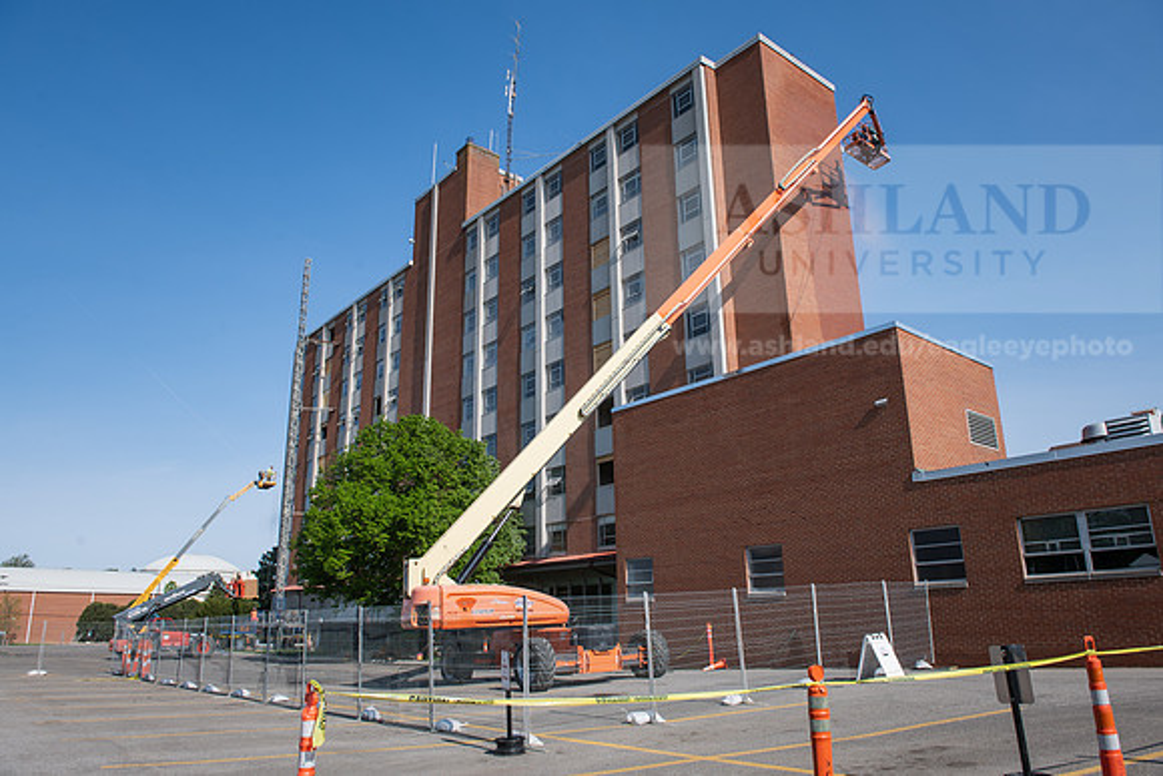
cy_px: 388
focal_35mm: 24
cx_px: 582
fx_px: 775
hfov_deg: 73.7
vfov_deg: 53.2
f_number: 8
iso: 125
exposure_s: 1/400
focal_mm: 24
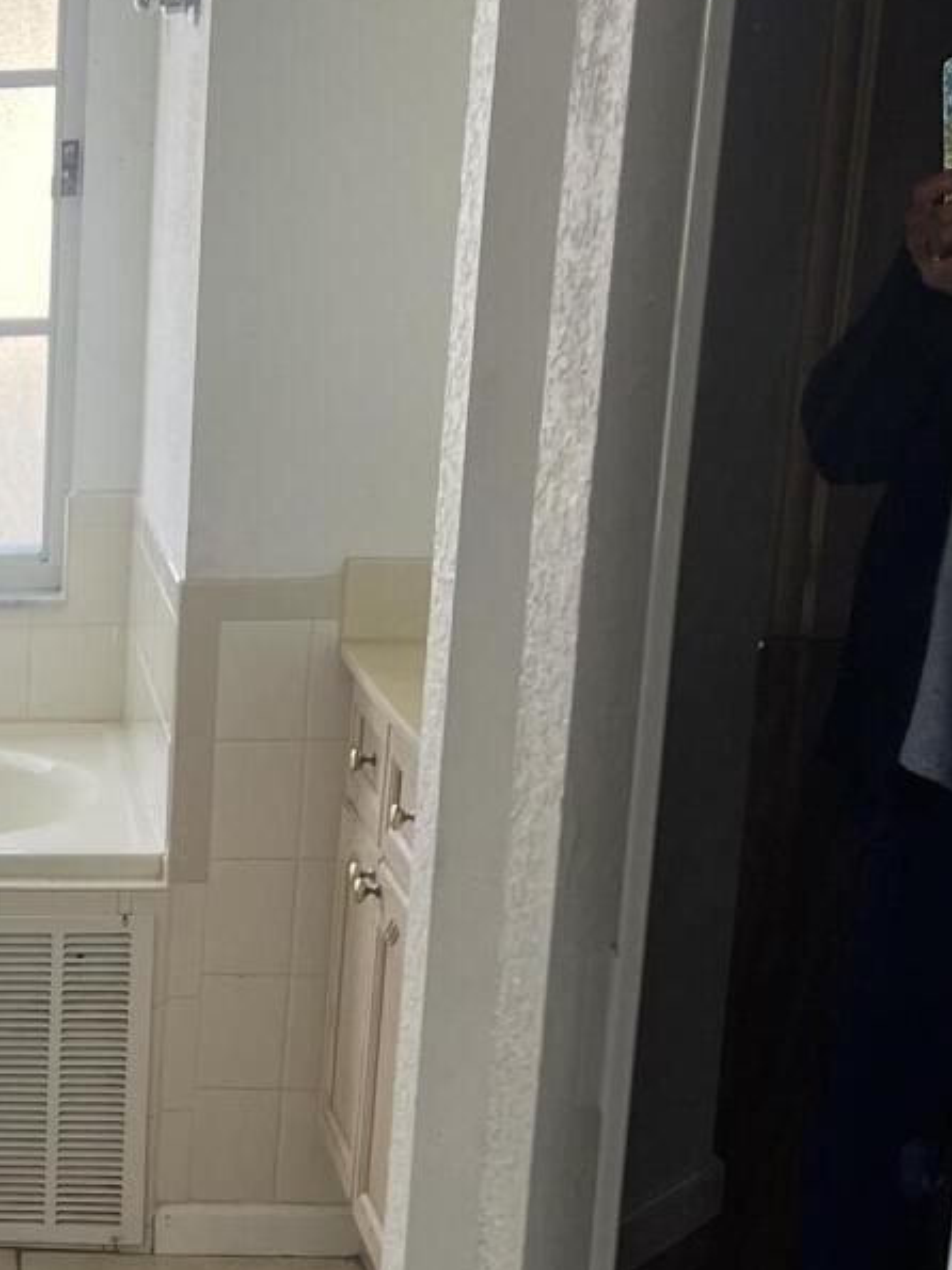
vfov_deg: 22.6
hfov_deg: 16.0
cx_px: -499
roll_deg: +2.1
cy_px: 1197
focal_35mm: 84
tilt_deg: -19.3
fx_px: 3081
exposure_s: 1/121
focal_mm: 5.1
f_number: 1.6
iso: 40
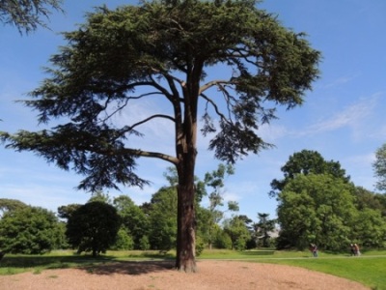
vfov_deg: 56.8
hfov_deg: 71.6
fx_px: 268
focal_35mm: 24
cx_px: 193
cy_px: 145
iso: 100
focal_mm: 4.3
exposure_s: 1/1000
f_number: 3
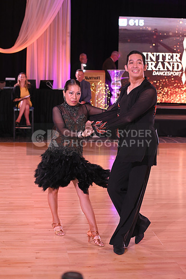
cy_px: 140
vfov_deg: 26.0
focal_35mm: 78
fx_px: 604
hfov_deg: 17.5
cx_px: 93
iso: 1600
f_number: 5
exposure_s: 1/200
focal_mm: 78
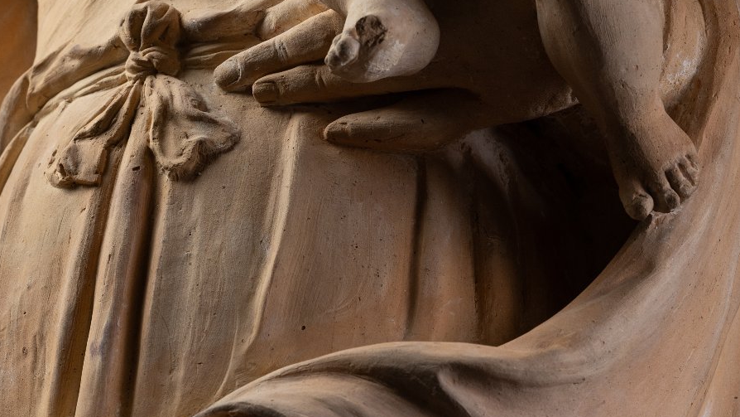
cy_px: 170
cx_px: 369
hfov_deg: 15.5
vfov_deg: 8.7
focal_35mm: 139
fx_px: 2728
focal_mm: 120
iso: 800
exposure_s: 1/125
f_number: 18
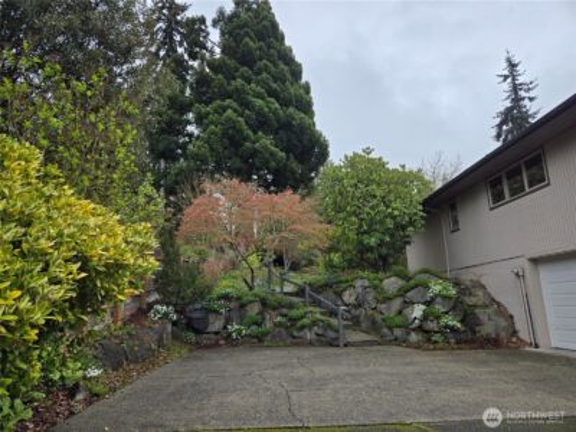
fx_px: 383
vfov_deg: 58.9
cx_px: 288
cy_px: 216
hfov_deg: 73.9
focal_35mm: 23
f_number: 1.8
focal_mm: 5.4
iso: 25
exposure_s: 1/497
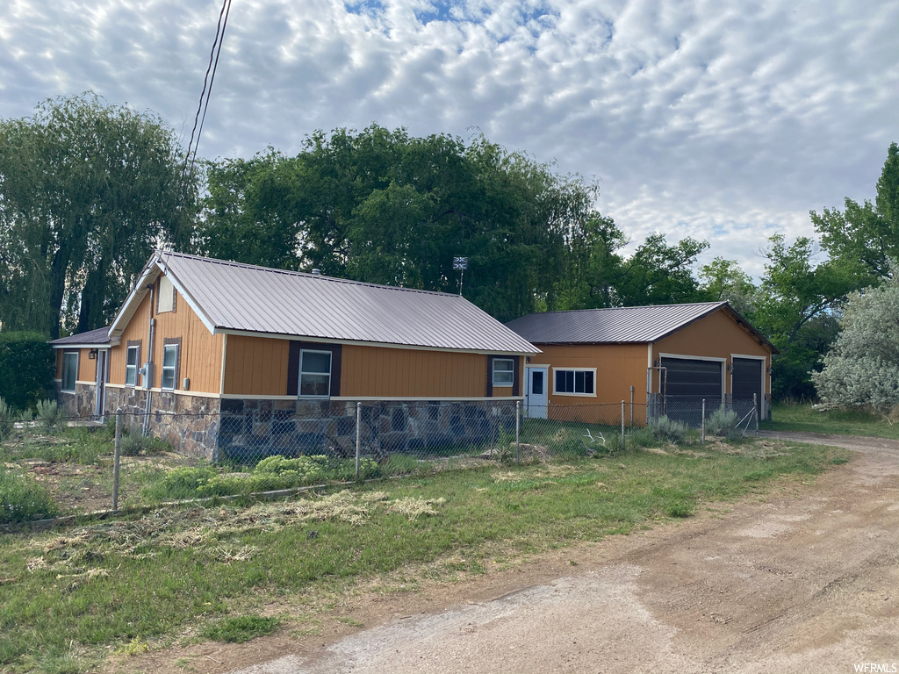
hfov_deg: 67.3
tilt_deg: +2.6
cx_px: 450
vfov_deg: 53.1
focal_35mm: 26
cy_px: 337
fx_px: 675
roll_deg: -1.7
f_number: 1.8
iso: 32
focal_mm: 4.25
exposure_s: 1/1779
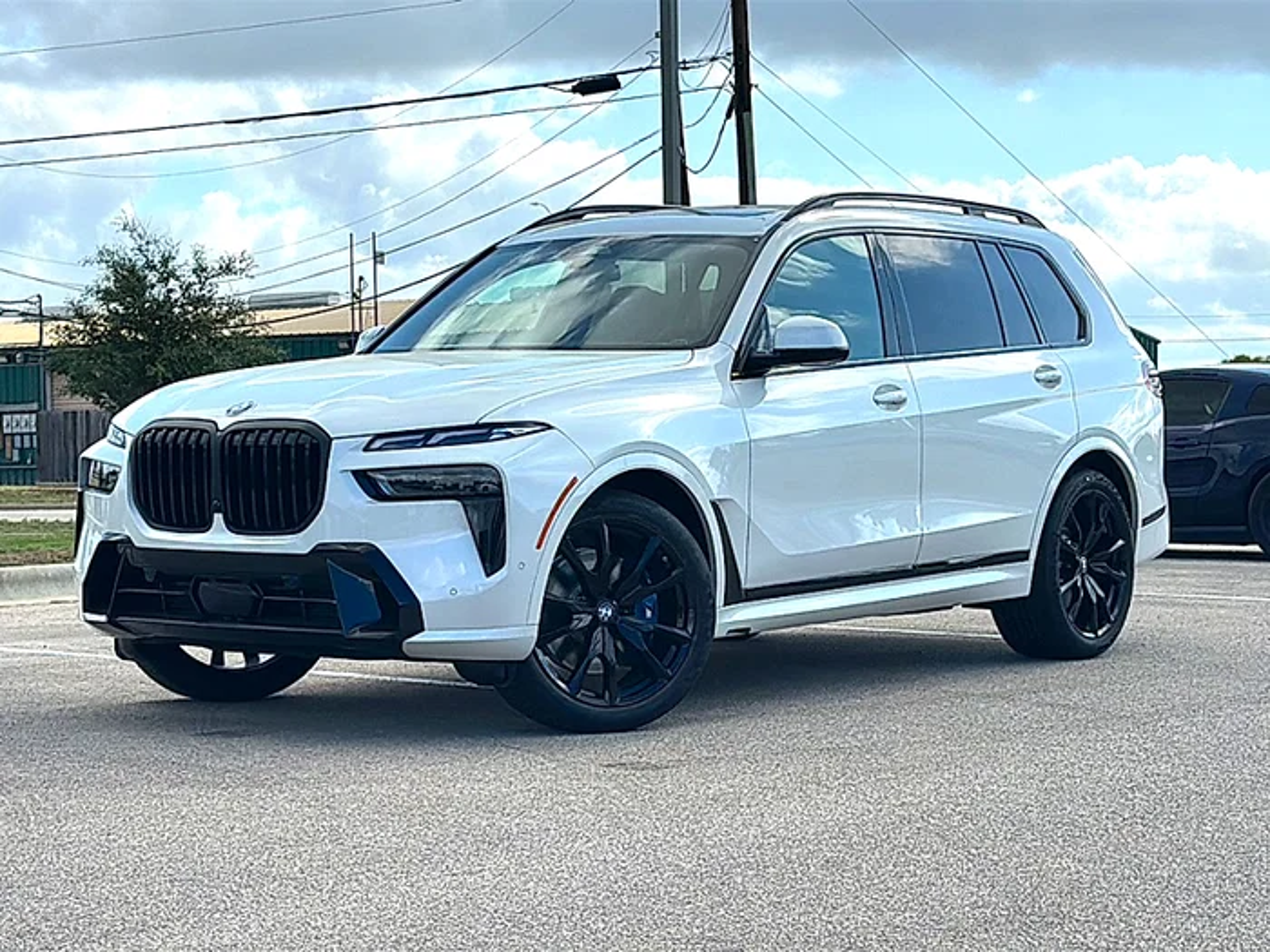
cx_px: 635
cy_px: 476
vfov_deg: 22.9
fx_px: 2348
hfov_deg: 30.3
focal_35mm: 64
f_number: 1.78
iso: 64
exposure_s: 1/6289
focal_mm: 6.86
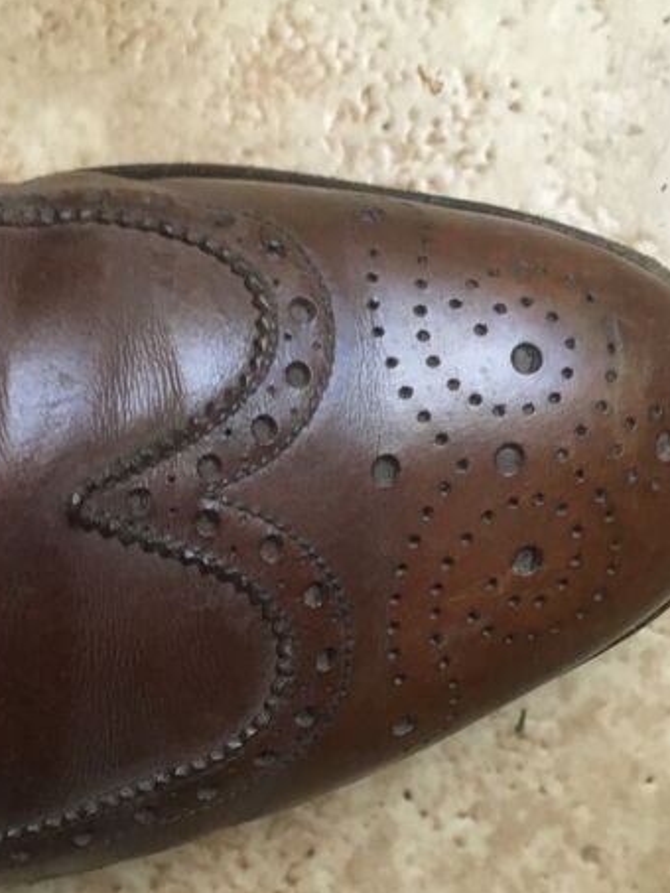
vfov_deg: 45.6
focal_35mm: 41
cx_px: 260
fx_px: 1058
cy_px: 524
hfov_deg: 35.0
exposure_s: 1/17
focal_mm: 4.15
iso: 200
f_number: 2.2
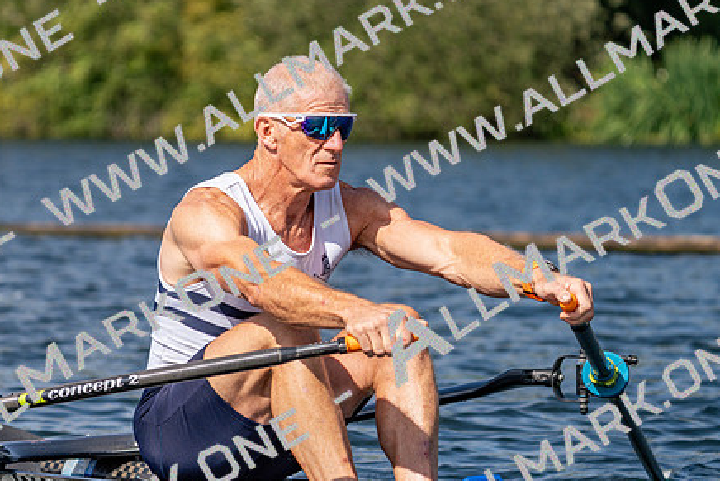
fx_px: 5321
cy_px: 231
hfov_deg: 7.7
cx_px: 246
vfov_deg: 5.2
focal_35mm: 266
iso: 160
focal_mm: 200
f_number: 5.6
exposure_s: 1/1600
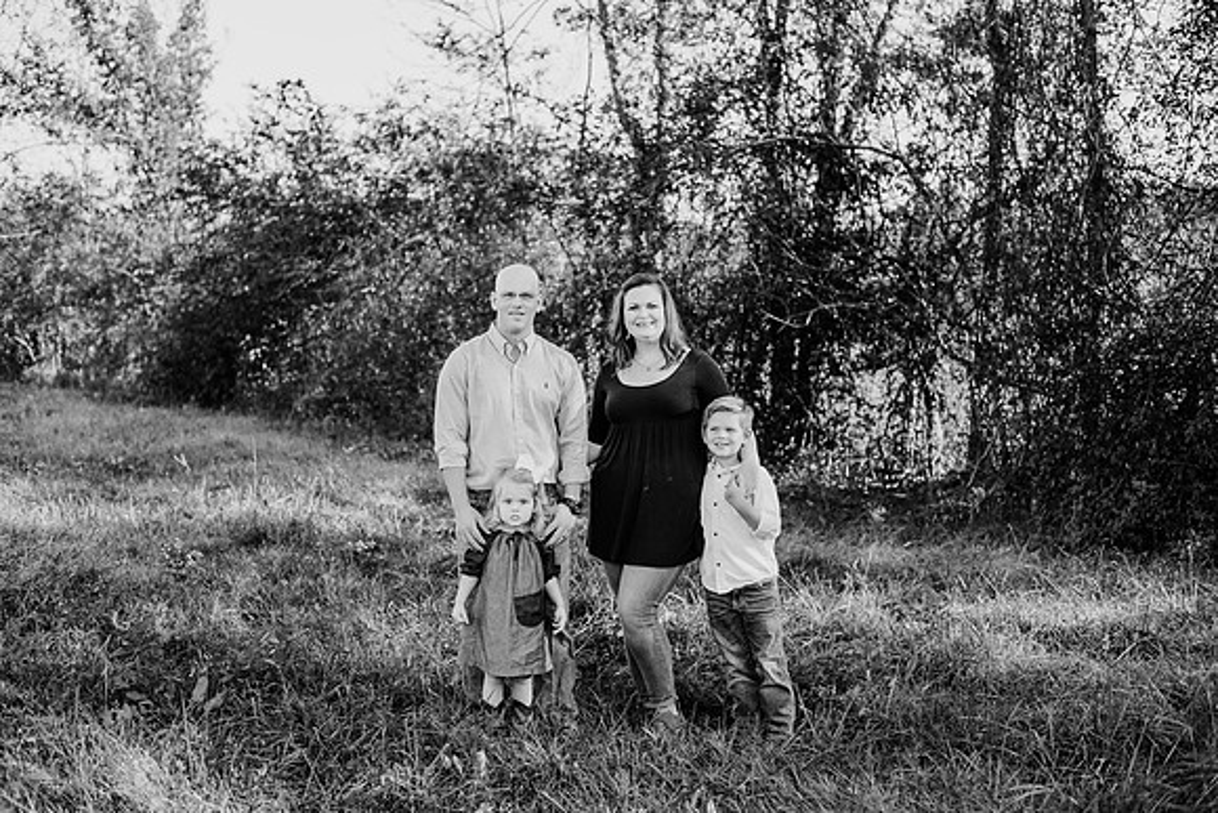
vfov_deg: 27.0
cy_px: 406
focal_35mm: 50
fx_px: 1692
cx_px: 609
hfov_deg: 39.6
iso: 200
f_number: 2.8
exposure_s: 1/800
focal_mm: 50
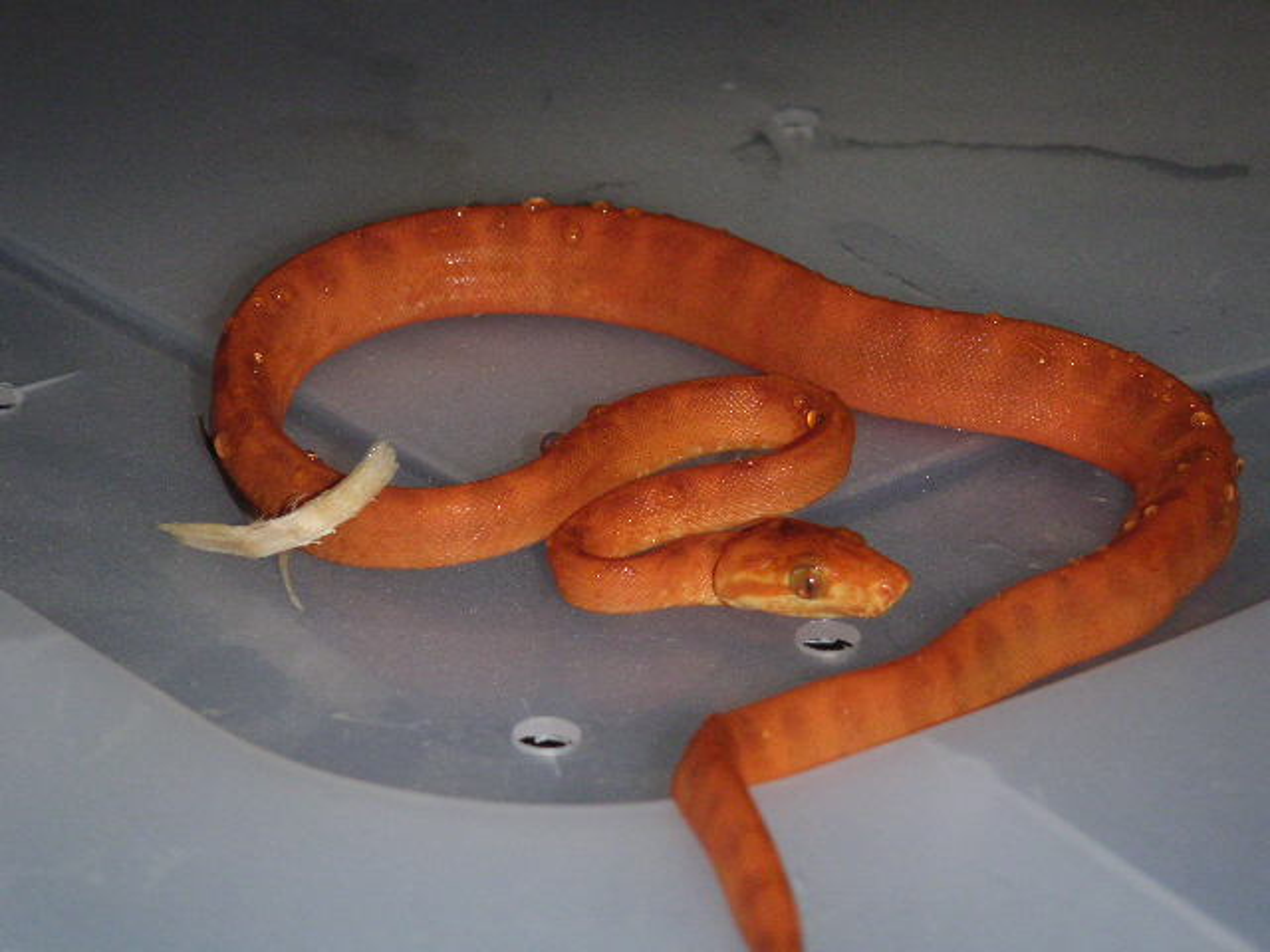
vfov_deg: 13.3
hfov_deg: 17.7
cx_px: 635
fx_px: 4072
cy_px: 476
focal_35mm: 111
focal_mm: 17.1
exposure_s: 1/111
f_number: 3.6
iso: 160
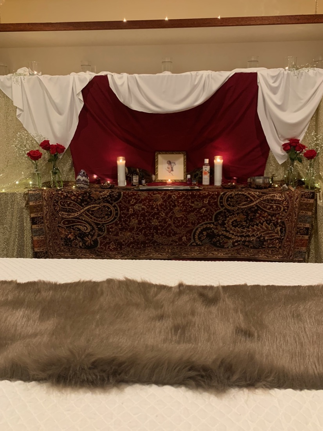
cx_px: 162
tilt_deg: -11.9
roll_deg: -1.5
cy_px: 216
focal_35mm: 26
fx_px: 323
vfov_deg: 67.3
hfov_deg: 53.1
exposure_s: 1/40
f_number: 1.8
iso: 400
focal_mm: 4.25
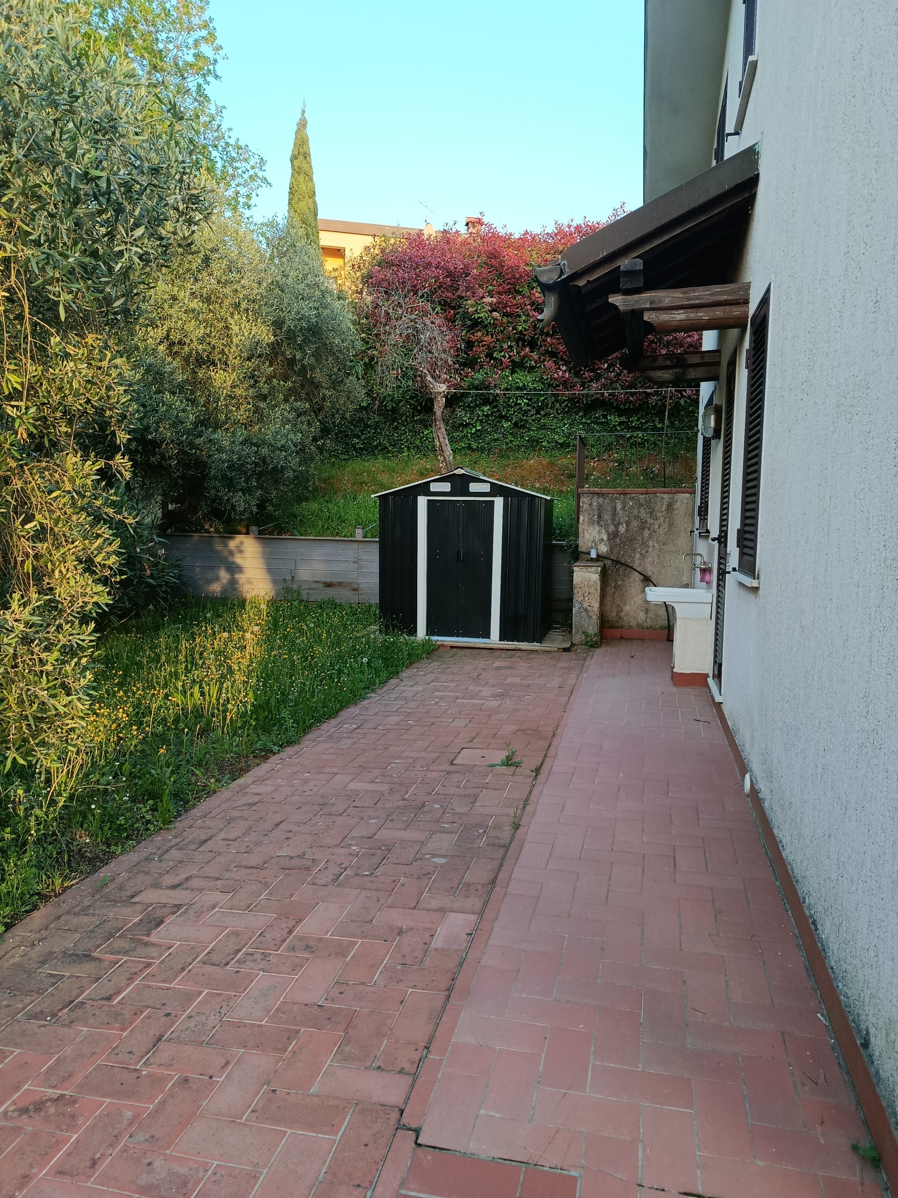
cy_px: 599
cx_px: 449
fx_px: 830
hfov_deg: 56.8
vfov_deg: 71.6
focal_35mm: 24
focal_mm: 5.24
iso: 170
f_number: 1.7
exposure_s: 1/100
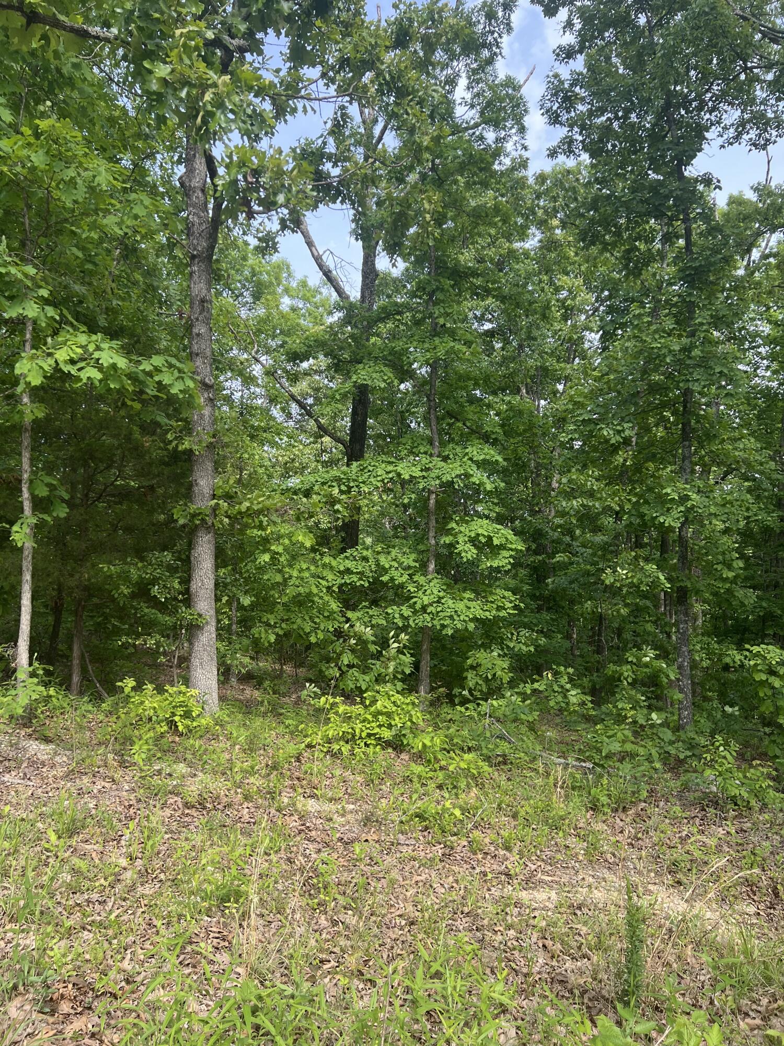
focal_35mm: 26
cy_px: 523
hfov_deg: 53.1
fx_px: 785
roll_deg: -3.8
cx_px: 392
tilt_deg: +0.1
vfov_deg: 67.3
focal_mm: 5.7
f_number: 1.5
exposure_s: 1/758
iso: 50
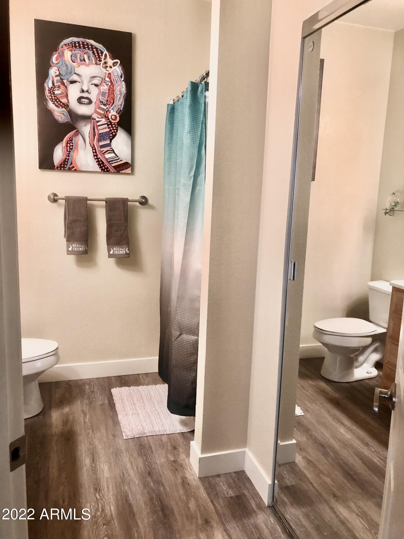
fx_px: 436
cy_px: 270
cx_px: 202
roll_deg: -2.0
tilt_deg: -10.5
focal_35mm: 28
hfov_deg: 49.7
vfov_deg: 63.4
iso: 80
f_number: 1.8
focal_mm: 3.99
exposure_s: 1/15
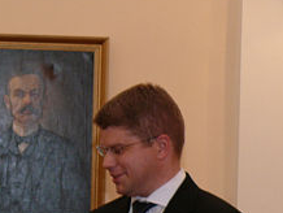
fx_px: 1285
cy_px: 200
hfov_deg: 12.5
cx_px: 44
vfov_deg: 9.4
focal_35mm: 157
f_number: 4
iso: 100
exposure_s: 1/30
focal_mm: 11.6
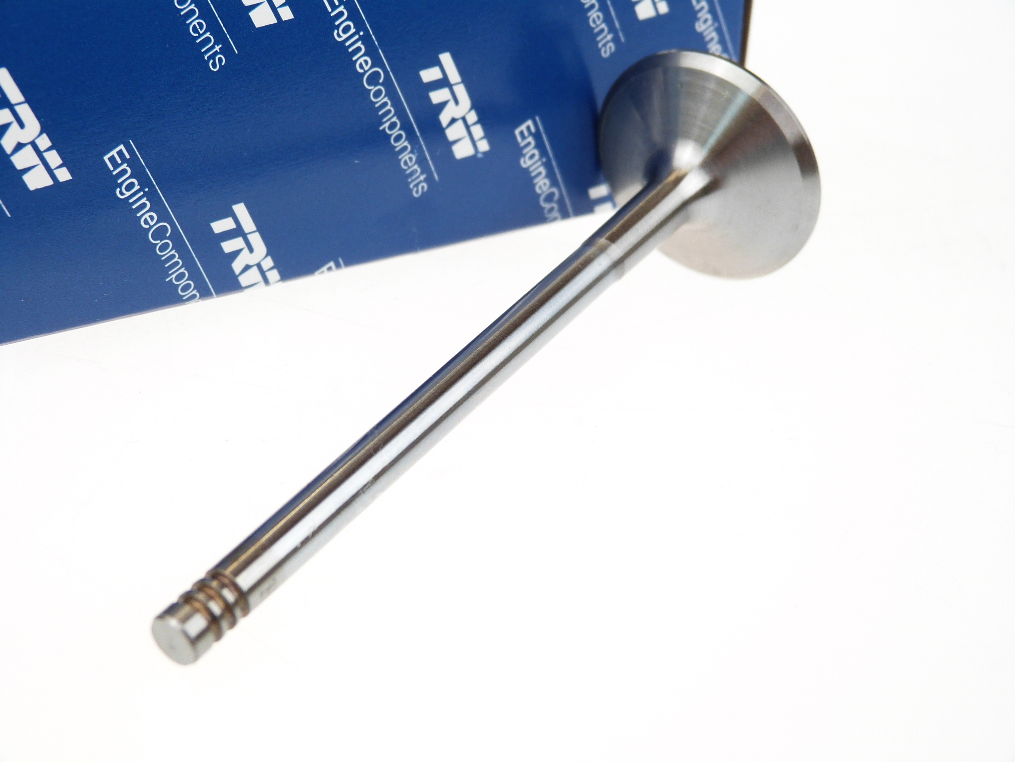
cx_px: 508
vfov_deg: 22.9
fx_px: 1877
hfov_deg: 30.3
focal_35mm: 64
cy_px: 381
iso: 100
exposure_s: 1/100
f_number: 3.3
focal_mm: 11.6
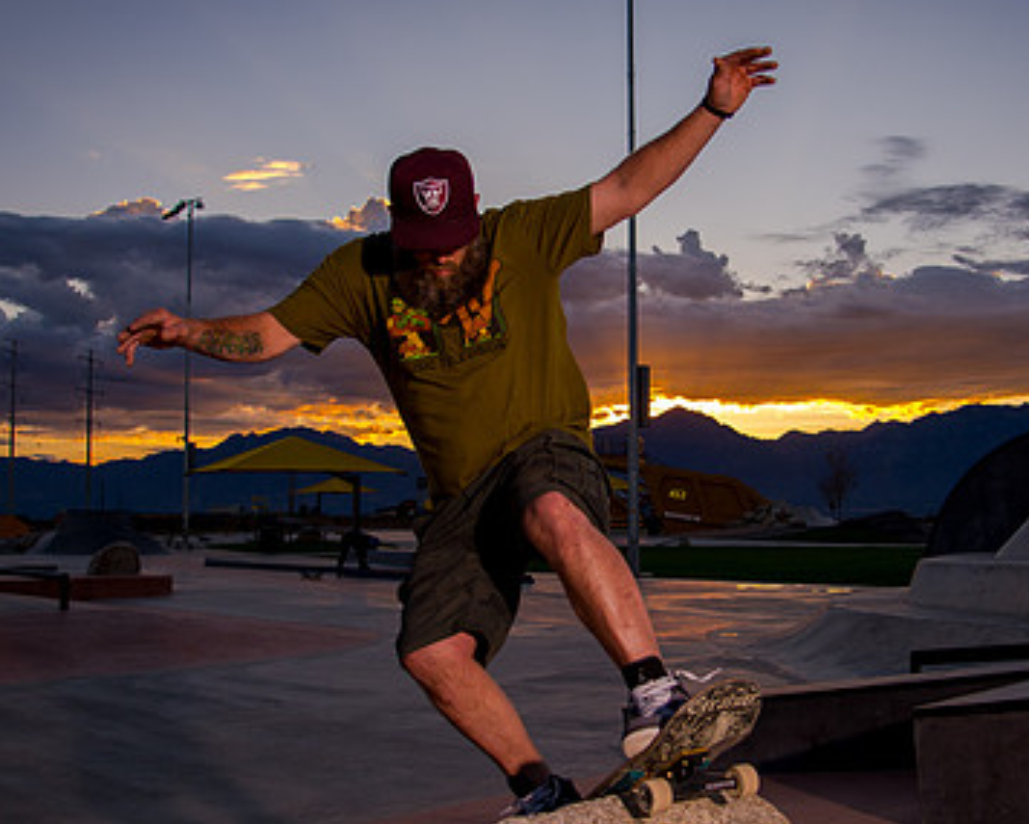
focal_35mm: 44
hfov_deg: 41.8
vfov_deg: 34.2
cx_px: 604
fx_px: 1340
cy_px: 396
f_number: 4
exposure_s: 1/500
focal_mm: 24
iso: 250
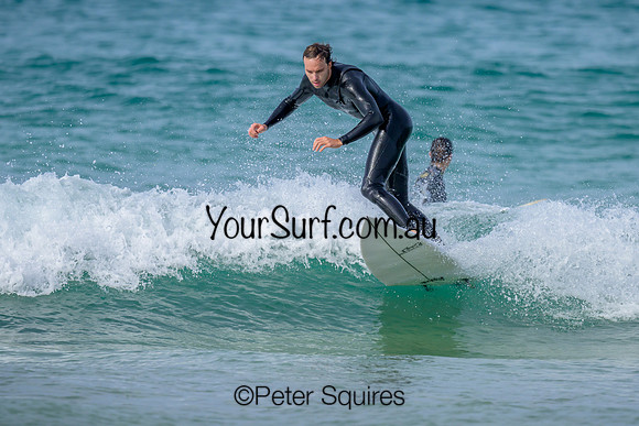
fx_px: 19540
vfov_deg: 1.3
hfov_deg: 1.9
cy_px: 216
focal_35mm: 1101
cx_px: 375
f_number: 6.3
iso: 280
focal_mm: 800
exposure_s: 1/2000
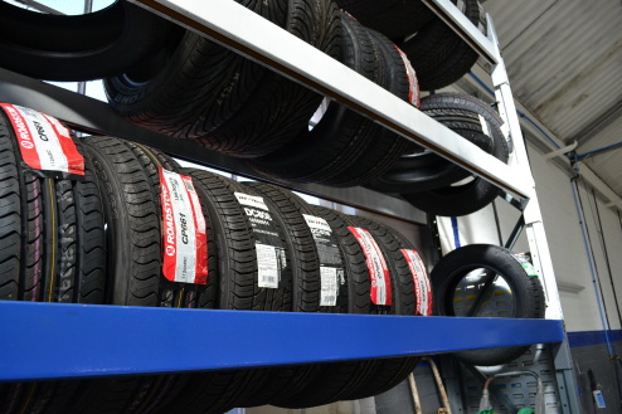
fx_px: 484
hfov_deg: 65.5
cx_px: 301
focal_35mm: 28
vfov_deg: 46.4
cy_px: 207
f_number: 5.6
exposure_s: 1/125
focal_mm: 18
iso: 280
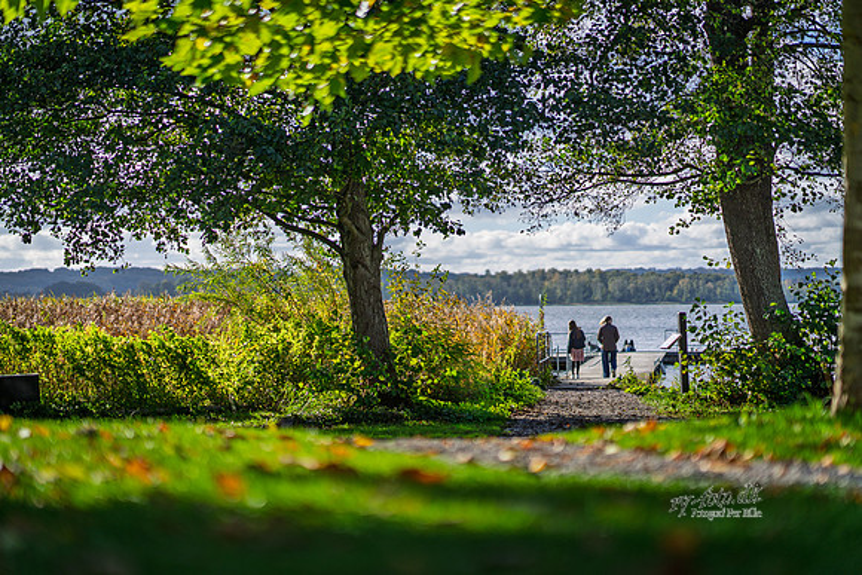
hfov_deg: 22.5
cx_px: 431
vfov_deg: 15.1
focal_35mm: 91
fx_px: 2167
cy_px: 288
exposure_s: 1/6400
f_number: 1.4
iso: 64
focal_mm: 85
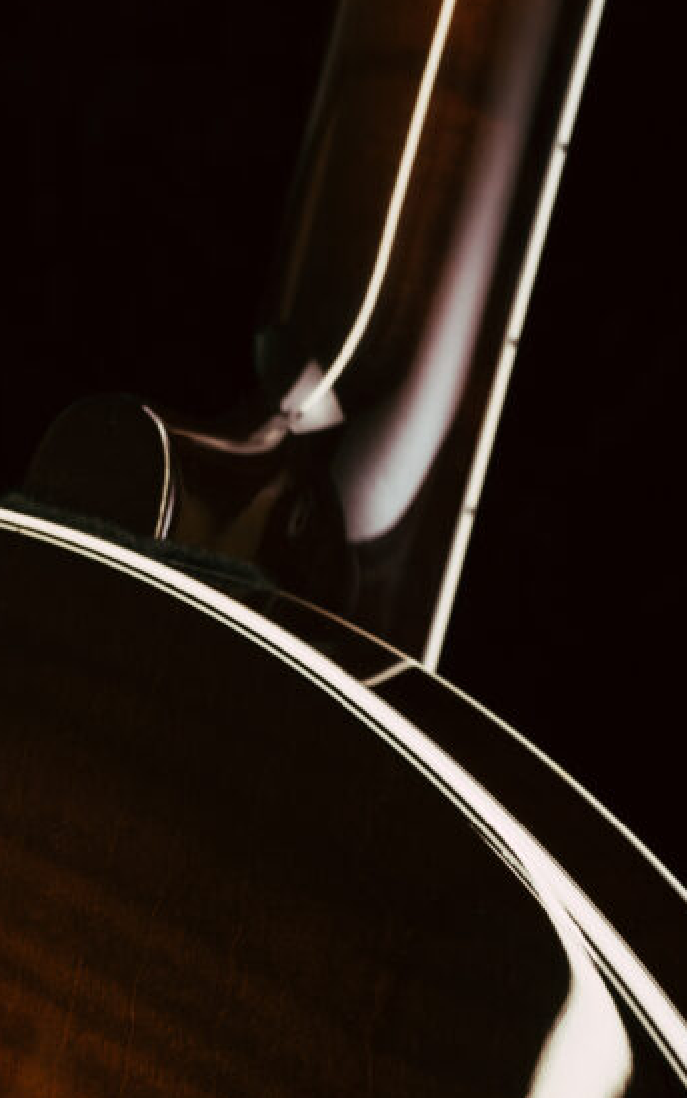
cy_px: 677
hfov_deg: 24.4
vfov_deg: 38.0
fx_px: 1587
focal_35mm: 53
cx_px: 270
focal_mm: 18.3
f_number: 4.5
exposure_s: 1/100
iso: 400
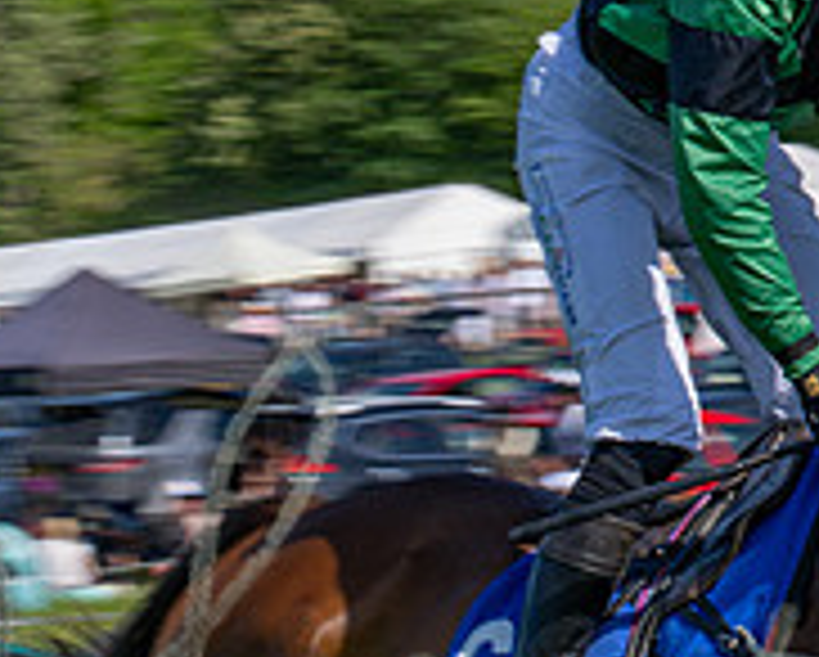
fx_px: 8857
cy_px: 657
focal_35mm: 365
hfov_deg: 5.3
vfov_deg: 4.2
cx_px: 587
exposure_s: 1/160
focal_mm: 70
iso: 160
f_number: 14
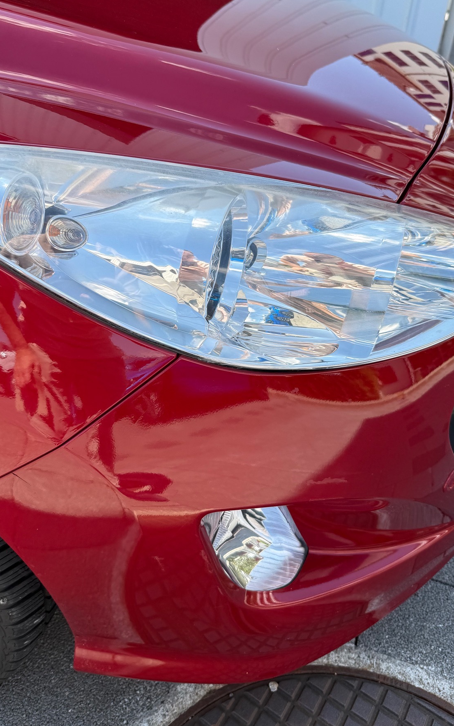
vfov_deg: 64.4
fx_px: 574
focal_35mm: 29
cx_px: 204
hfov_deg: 43.1
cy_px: 317
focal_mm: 6.76
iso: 80
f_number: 1.78
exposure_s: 1/1337
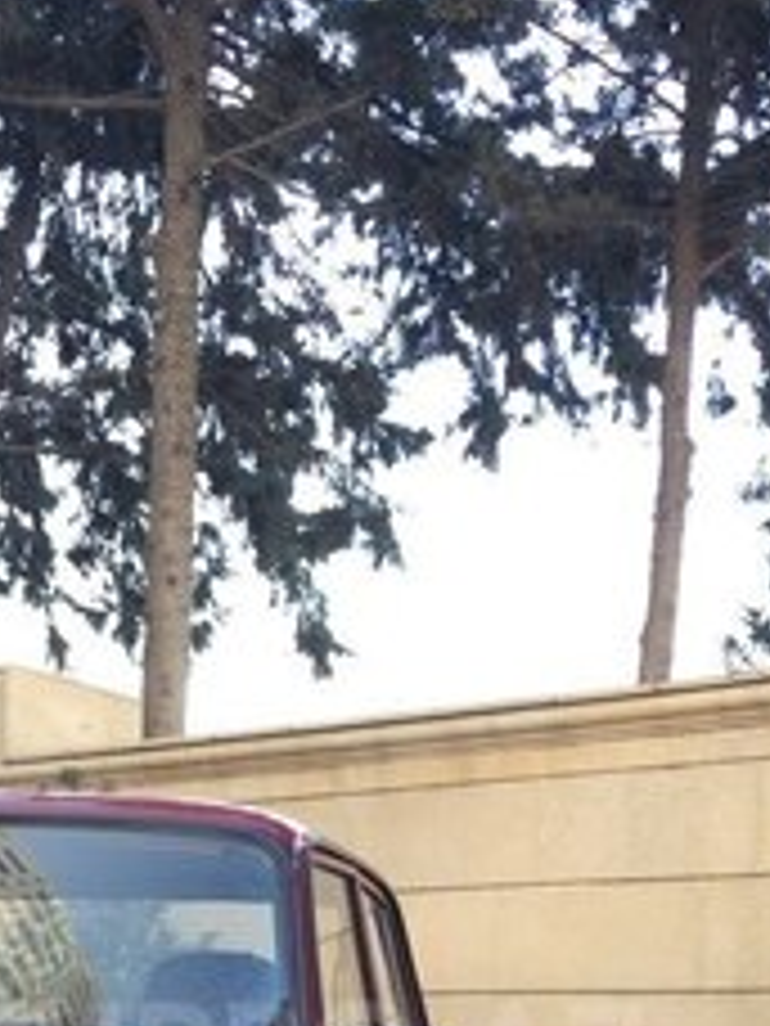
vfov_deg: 28.6
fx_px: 1869
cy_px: 1053
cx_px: 297
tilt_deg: -2.6
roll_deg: +1.1
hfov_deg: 23.2
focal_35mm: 63
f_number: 2.2
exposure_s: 1/50
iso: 40
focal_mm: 4.15
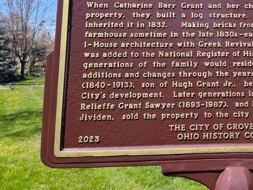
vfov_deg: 29.1
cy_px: 19
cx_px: 227
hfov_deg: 37.1
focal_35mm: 48
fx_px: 351
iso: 100
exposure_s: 1/1156
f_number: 1.8
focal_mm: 5.56
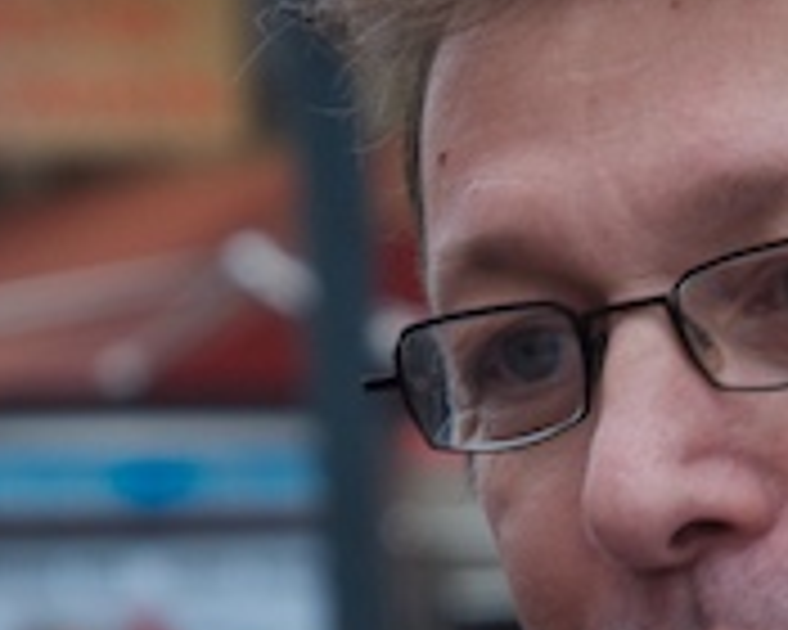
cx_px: 815
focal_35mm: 450
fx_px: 10495
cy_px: 803
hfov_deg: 4.3
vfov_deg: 3.4
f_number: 5
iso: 400
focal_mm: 70
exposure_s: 1/100
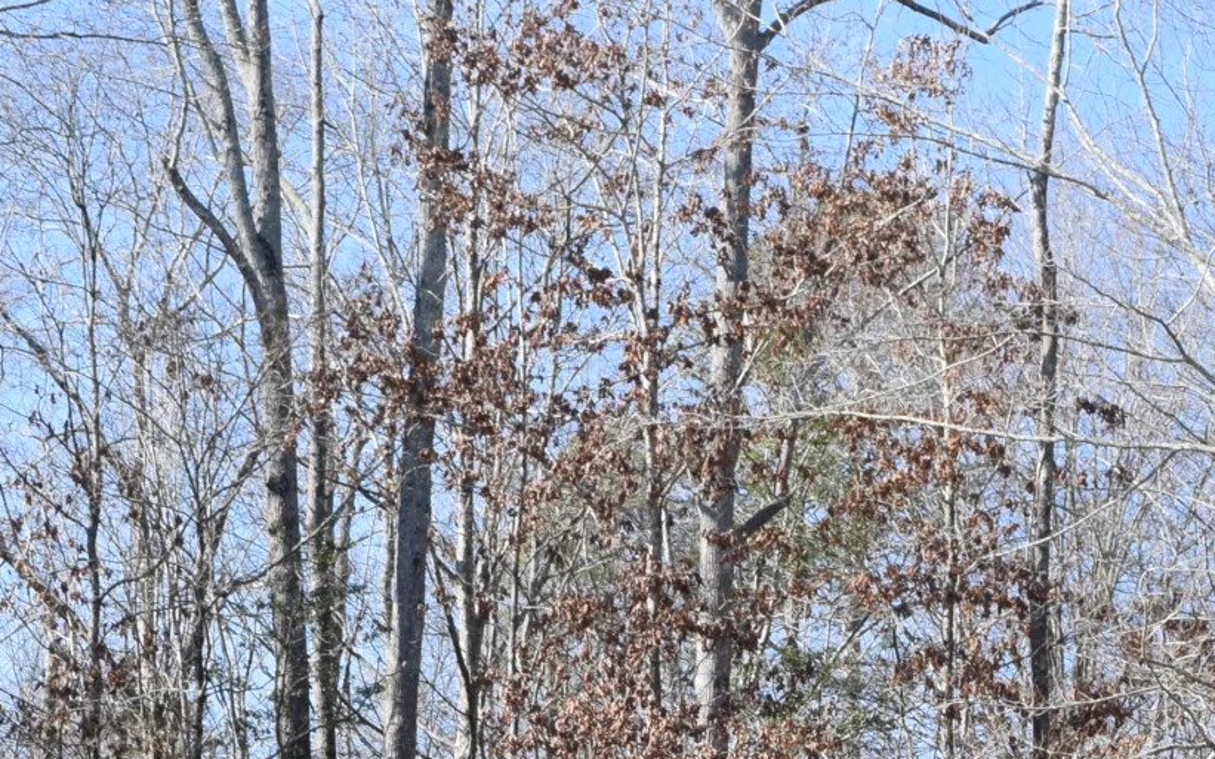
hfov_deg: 18.9
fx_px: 3629
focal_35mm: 110
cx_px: 824
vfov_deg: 11.3
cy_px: 1230
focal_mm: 23
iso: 250
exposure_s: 1/250
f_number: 8
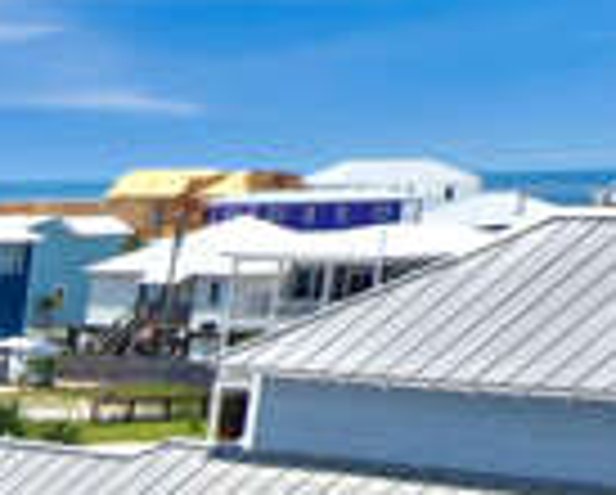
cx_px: -1016
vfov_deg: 9.5
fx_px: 2684
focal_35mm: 147
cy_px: 1148
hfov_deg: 10.6
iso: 100
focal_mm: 10.26
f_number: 5.6
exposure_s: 1/320
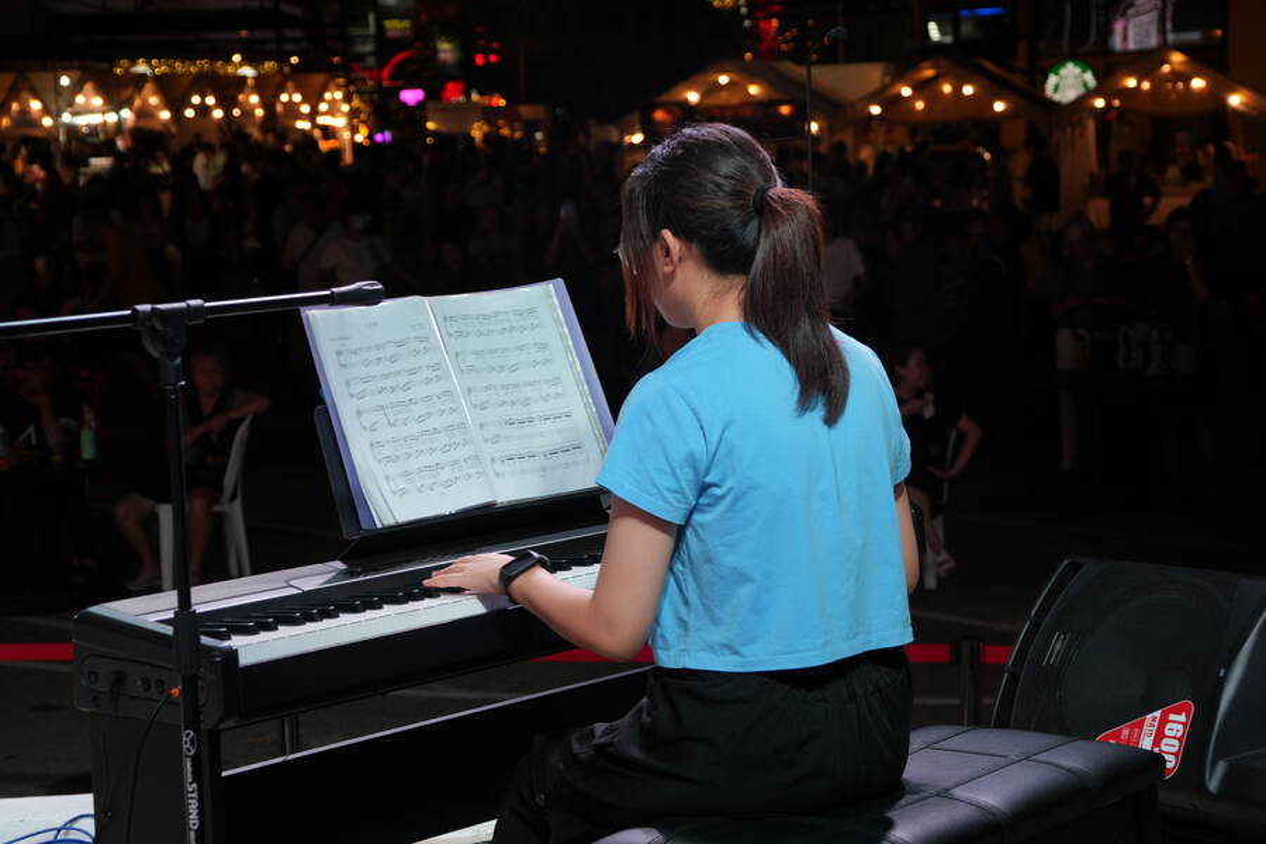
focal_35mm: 83
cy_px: 422
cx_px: 633
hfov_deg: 24.5
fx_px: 2917
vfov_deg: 16.5
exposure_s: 1/25
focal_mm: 55.3
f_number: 5.6
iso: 100
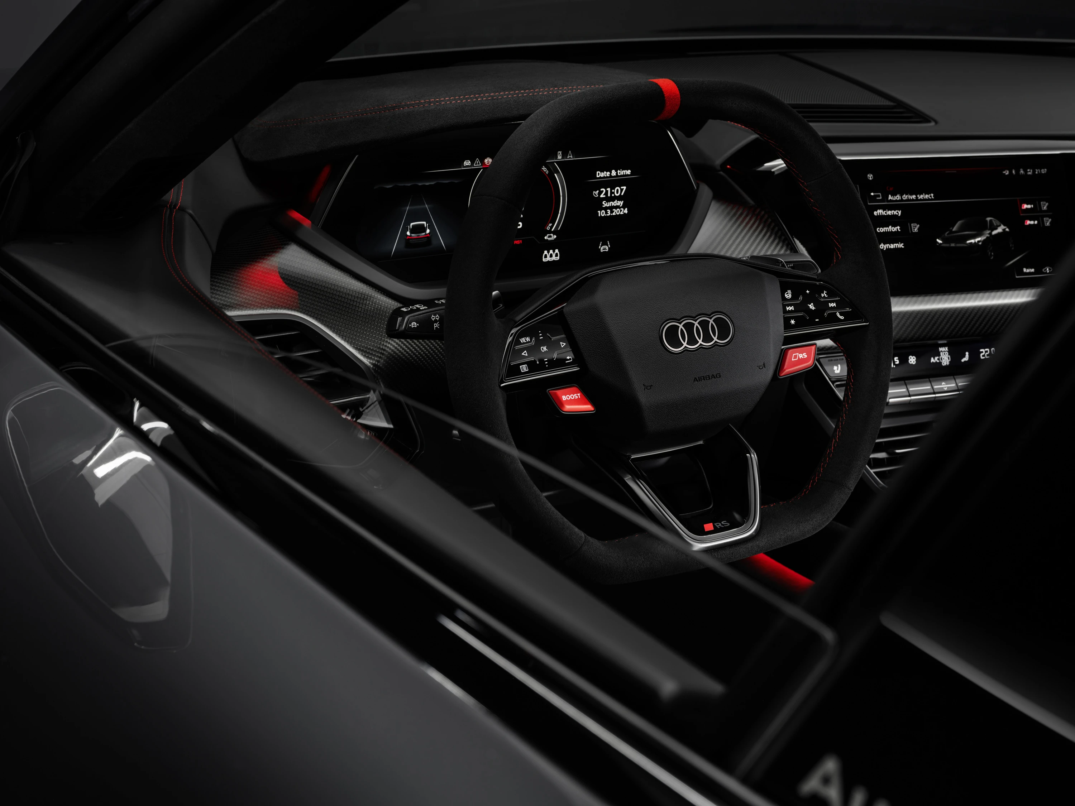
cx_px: 538
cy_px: 403
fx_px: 1770
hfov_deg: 33.8
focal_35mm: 57
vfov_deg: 25.7
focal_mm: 72
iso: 250
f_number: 13
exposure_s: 1
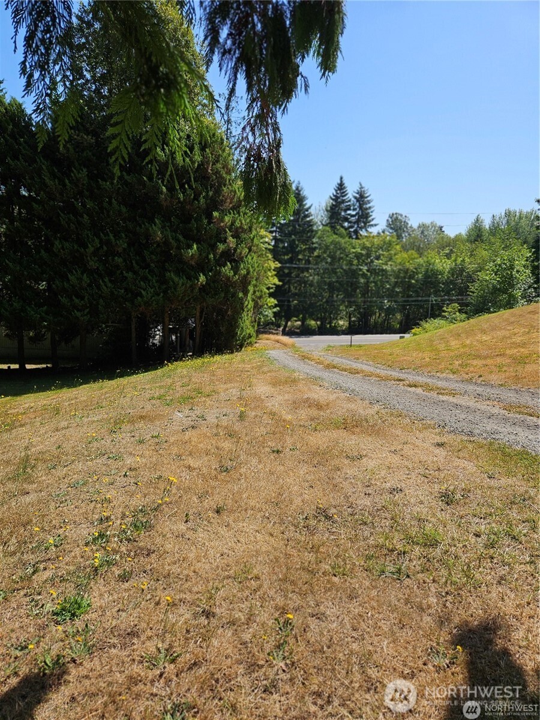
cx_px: 270
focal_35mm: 23
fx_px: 478
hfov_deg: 58.9
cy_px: 360
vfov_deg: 73.9
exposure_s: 1/1728
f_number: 1.8
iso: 25
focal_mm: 5.4
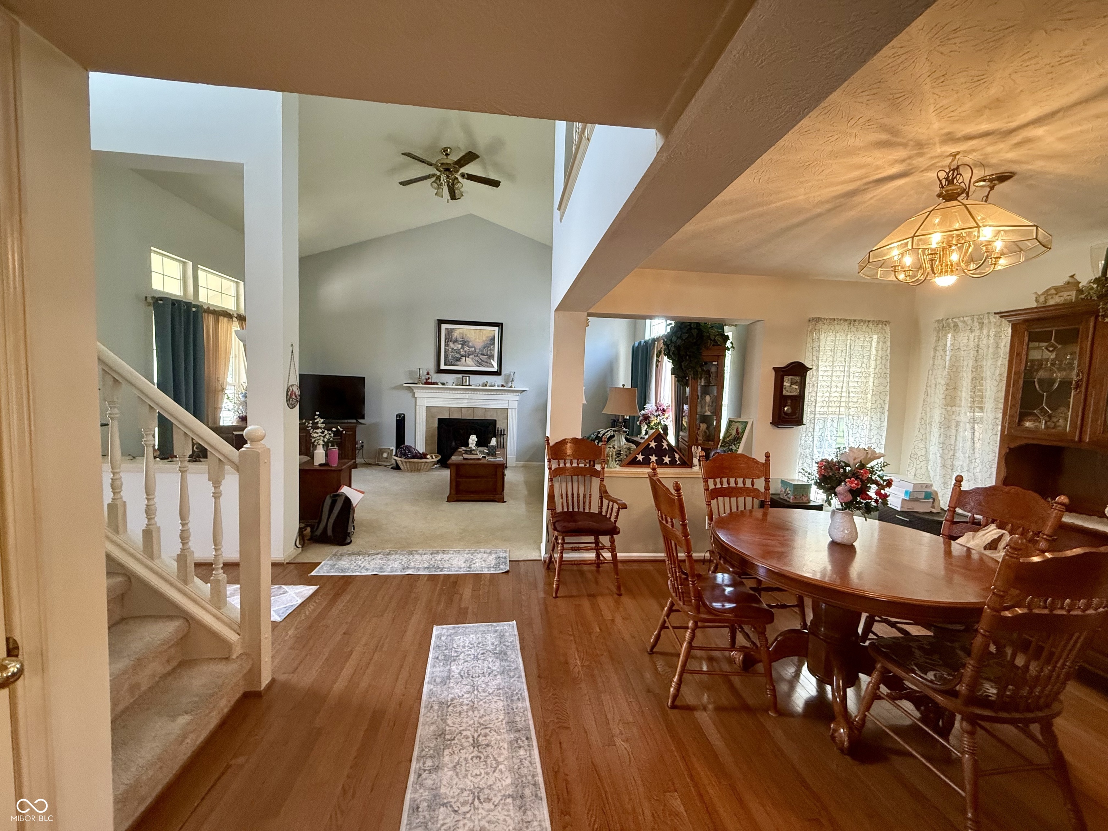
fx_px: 448
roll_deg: -1.5
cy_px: 416
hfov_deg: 102.1
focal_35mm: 14
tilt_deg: -3.5
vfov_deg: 85.7
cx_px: 554
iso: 500
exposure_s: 1/120
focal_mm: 2.22
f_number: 2.2
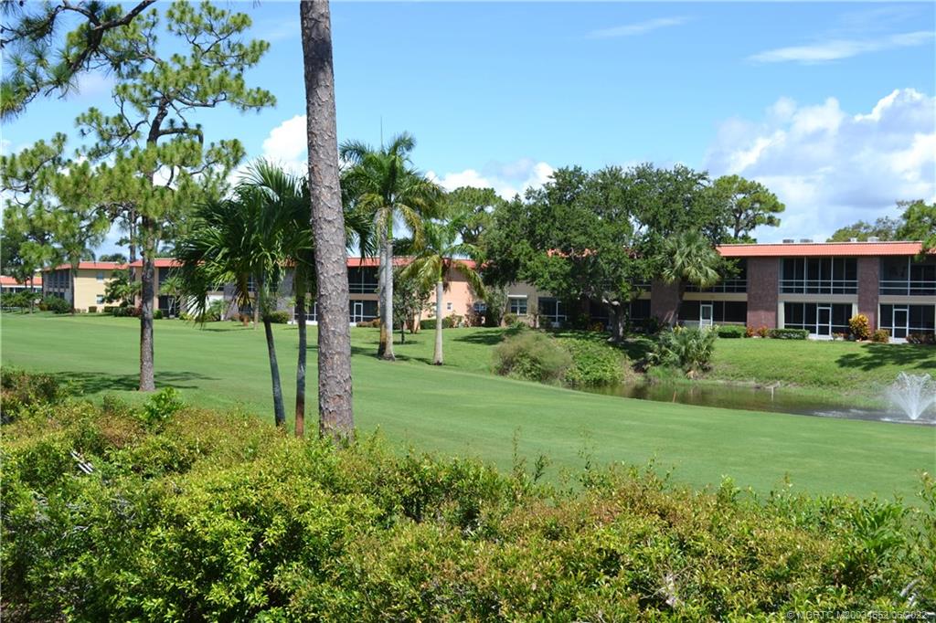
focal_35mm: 44
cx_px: 468
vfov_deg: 30.8
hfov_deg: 45.0
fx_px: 1131
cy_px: 312
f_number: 7.1
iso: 100
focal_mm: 29
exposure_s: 1/200
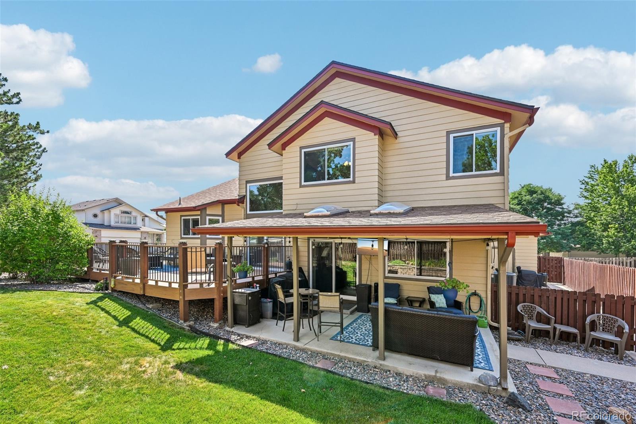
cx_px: 318
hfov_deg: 104.3
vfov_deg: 81.2
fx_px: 247
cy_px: 212
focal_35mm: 14
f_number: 10
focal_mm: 14
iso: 64
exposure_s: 1/30
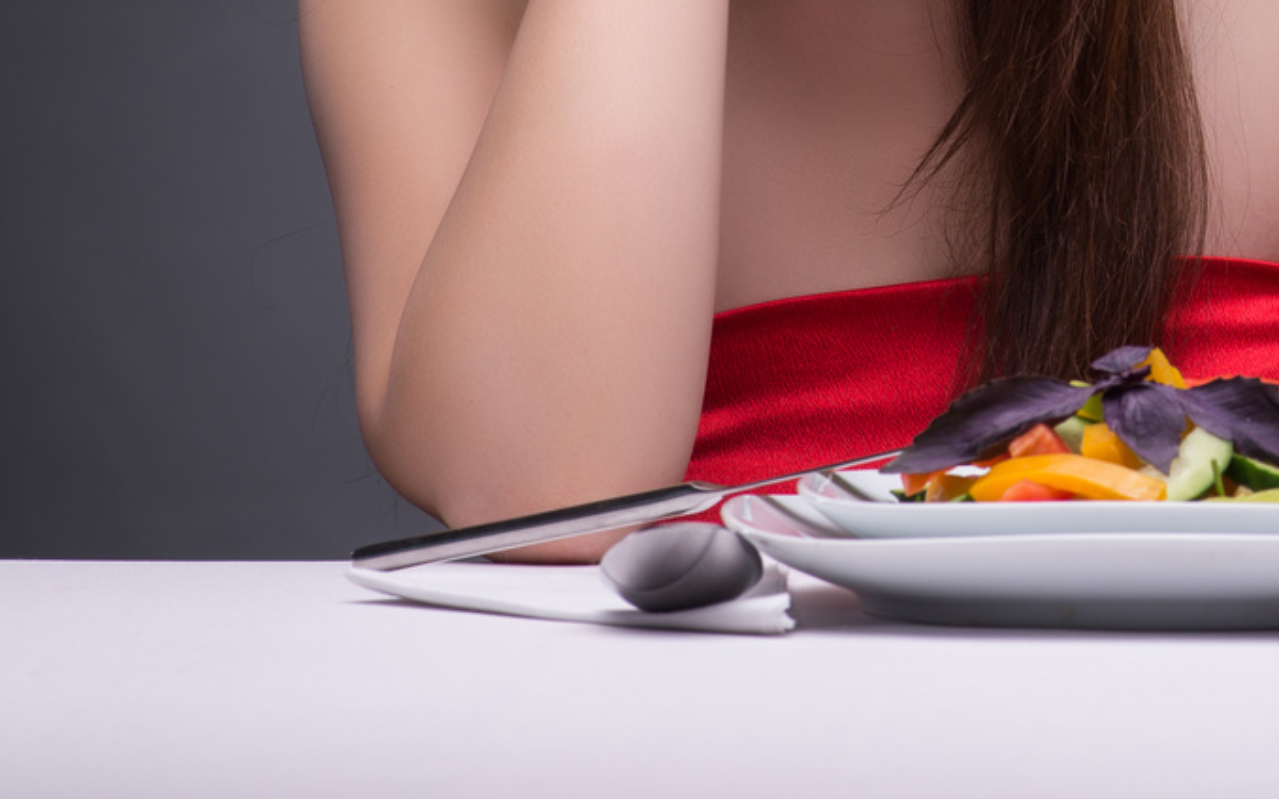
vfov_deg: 4.9
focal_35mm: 266
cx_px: 1205
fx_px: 9270
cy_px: -249
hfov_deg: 7.9
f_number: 11
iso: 100
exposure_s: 1/100
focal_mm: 105
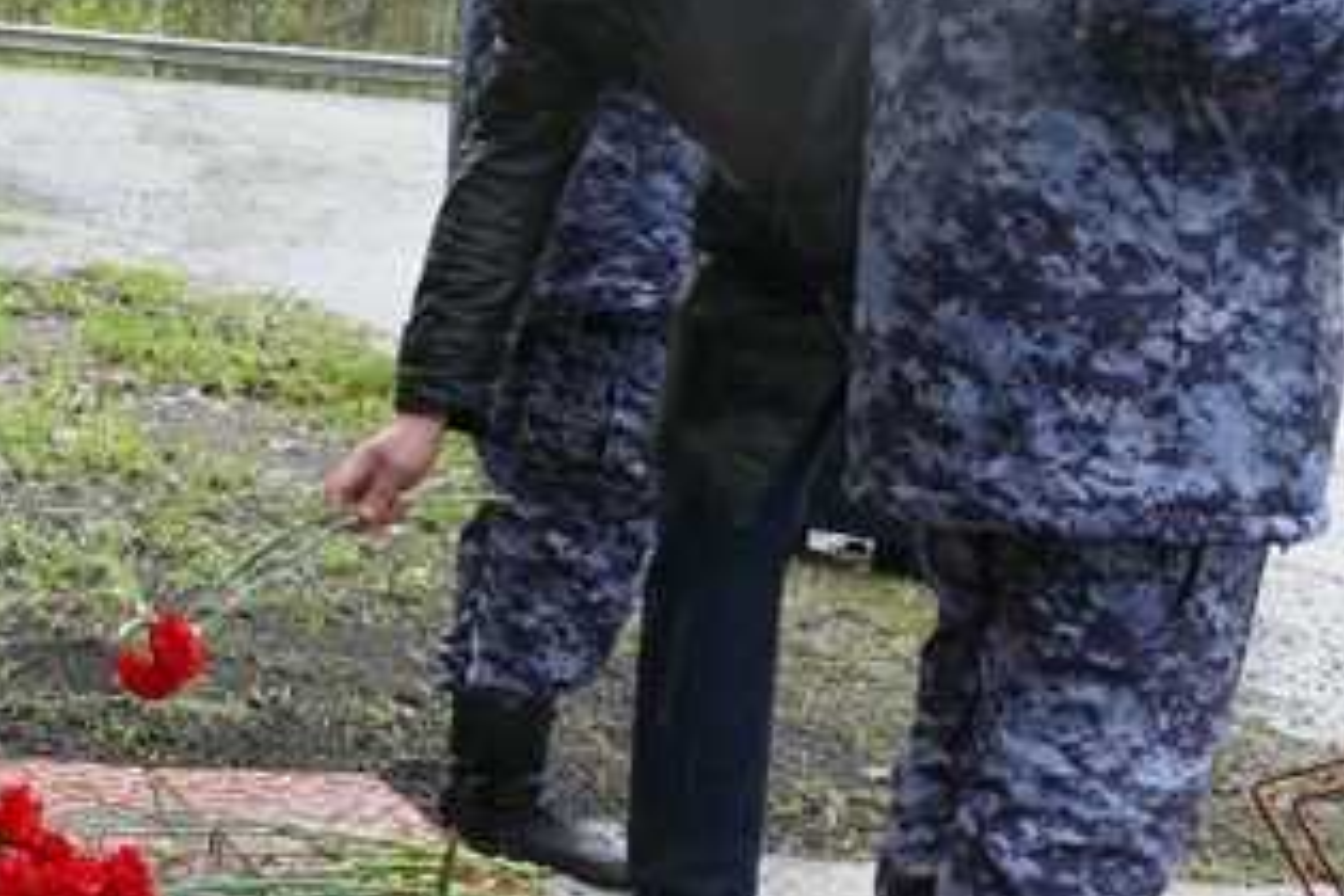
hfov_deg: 24.2
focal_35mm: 81
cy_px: 85
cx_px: 81
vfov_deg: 16.6
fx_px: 3024
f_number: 3.1
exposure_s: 1/160
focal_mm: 12.38
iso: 125
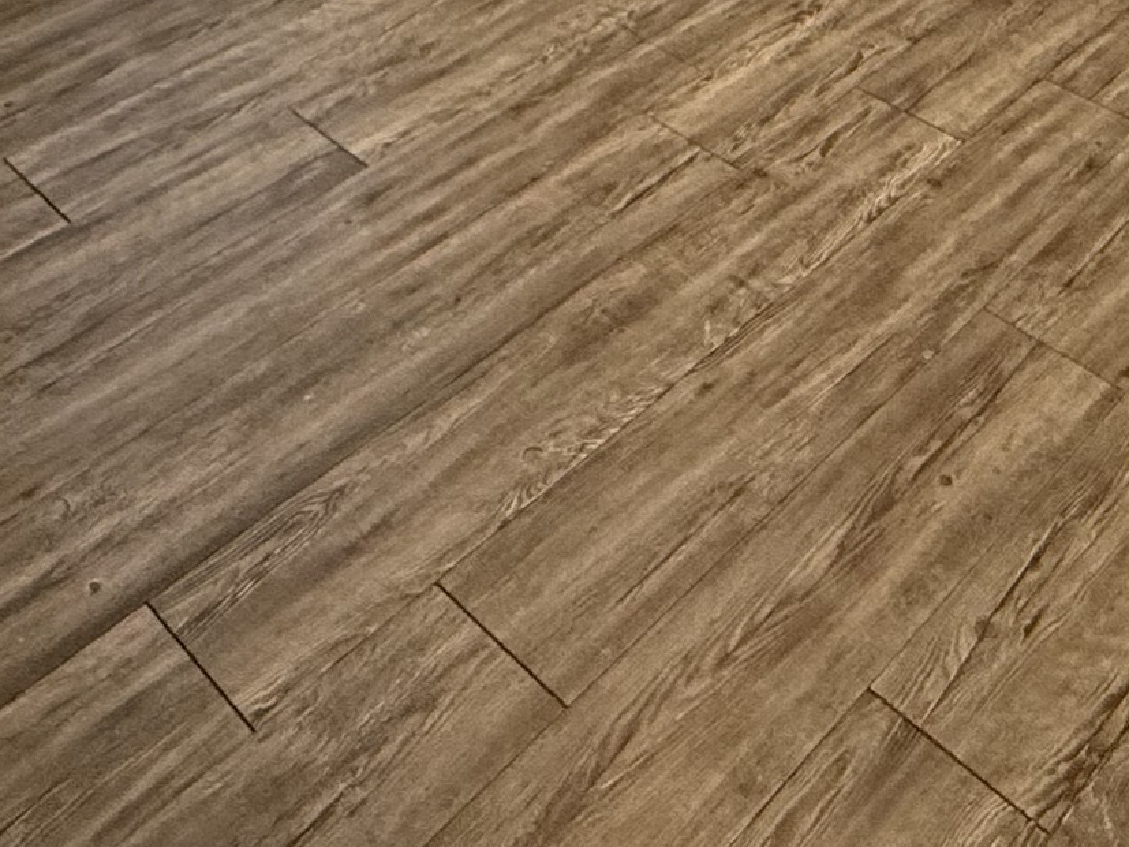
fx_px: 1696
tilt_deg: -10.9
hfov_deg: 36.7
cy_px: -587
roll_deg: +0.5
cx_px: 455
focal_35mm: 52
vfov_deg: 21.1
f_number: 2.2
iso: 320
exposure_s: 1/60
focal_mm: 2.22
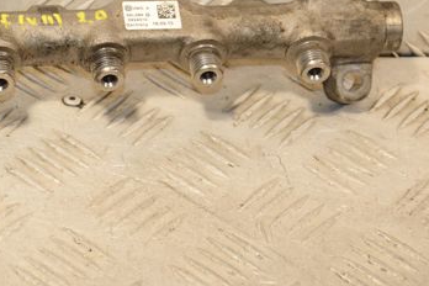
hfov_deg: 10.6
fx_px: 2300
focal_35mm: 193
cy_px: 36
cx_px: 123
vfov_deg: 7.1
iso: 800
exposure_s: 1/200
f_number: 6.3
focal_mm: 70
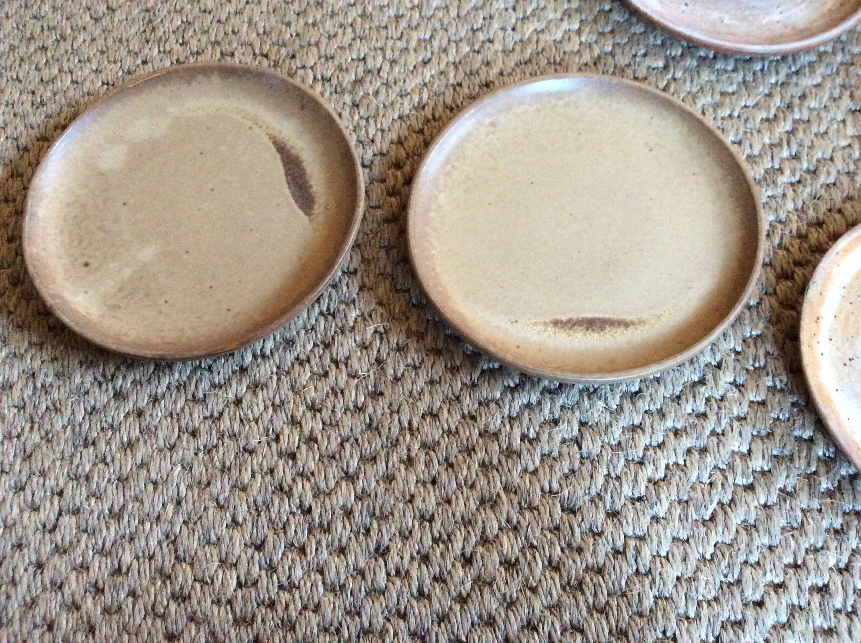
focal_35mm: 32
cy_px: 322
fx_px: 795
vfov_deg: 44.1
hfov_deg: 56.9
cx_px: 430
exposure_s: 1/20
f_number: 2.4
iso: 320
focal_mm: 3.3
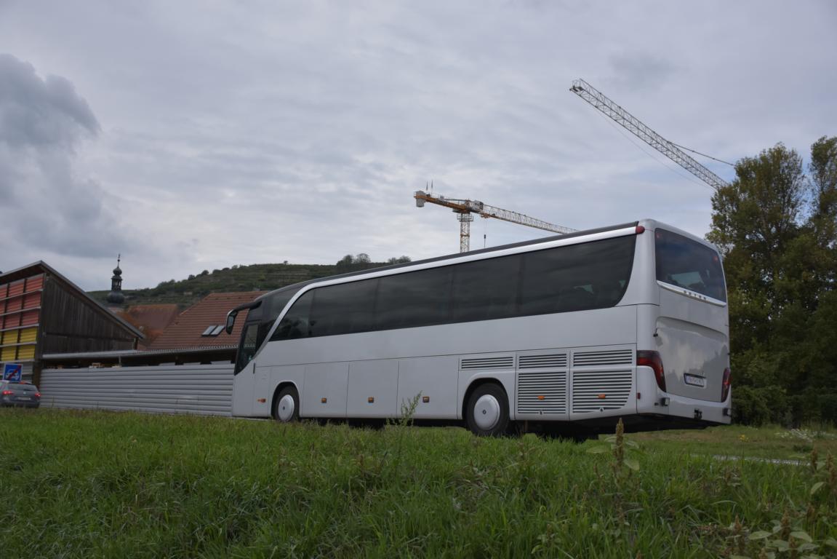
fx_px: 837
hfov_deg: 53.1
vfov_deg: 36.9
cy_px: 280
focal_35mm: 36
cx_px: 418
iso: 500
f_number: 3.8
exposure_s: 1/5000
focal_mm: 24
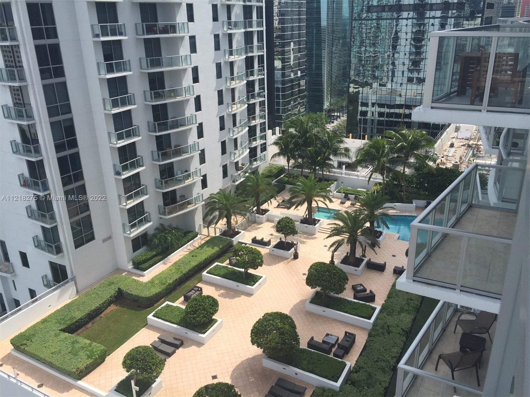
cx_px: 265
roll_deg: +0.6
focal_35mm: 29
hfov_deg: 61.7
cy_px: 198
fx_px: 444
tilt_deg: -22.1
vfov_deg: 48.2
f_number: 2.2
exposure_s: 1/1799
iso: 32
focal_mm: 4.15
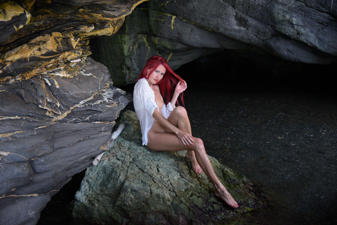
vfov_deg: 27.0
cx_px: 168
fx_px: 468
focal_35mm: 50
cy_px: 112
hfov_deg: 39.6
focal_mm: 50
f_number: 4
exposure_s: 1/250
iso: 1600
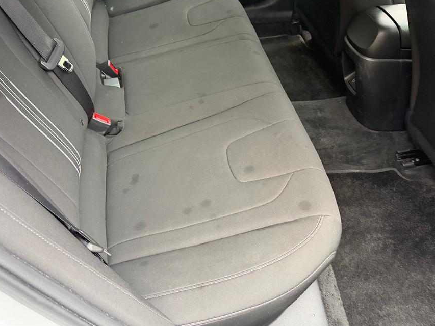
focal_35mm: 36
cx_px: 223
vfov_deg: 39.0
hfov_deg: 51.3
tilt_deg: -42.4
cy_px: 100
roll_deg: -1.7
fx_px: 452
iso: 200
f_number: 1.78
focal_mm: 6.76
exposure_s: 1/78
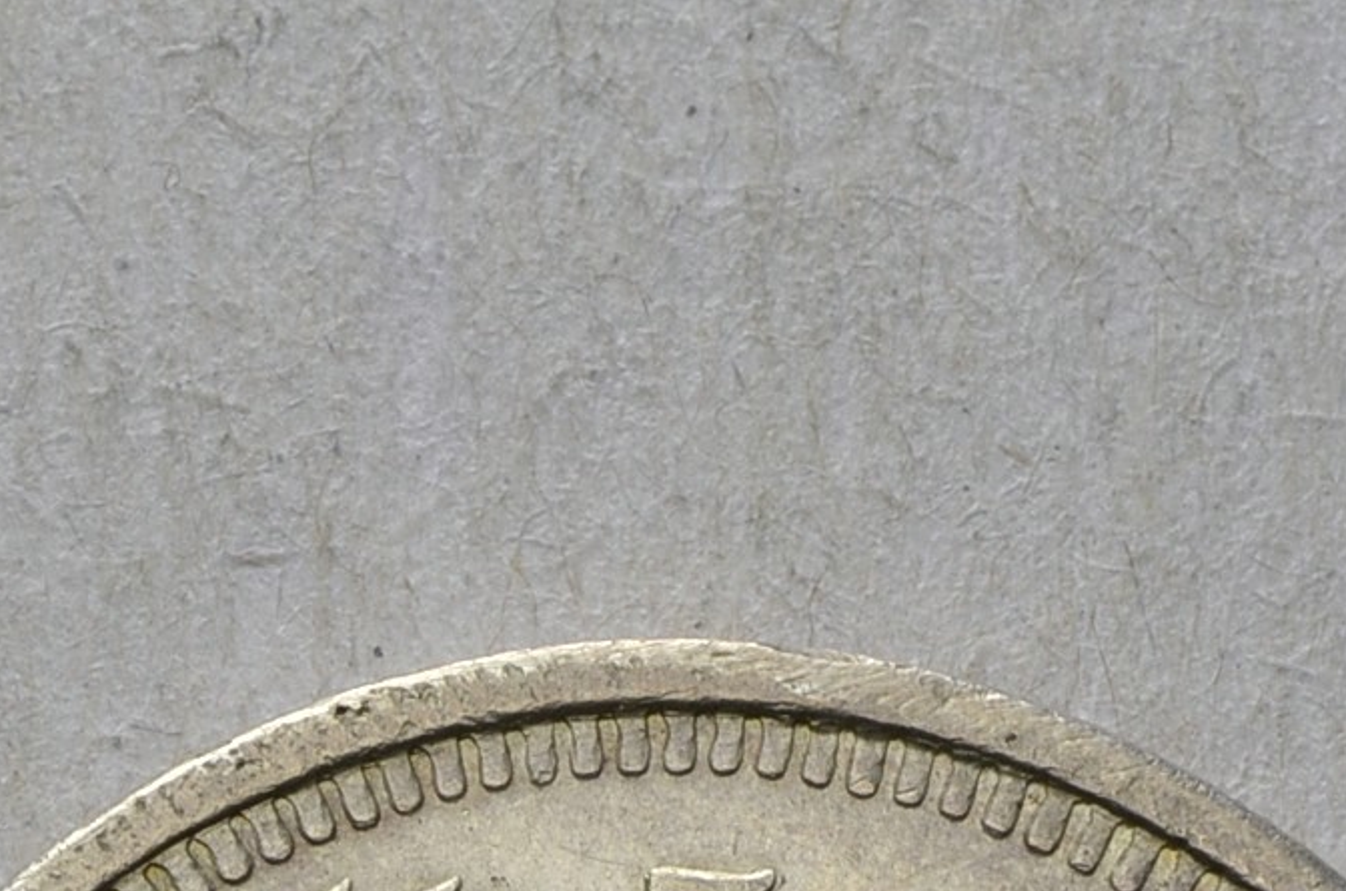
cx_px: -361
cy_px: 1534
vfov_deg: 4.9
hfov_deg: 7.4
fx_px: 10260
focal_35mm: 275
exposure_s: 1/250
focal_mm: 50
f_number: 14
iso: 400
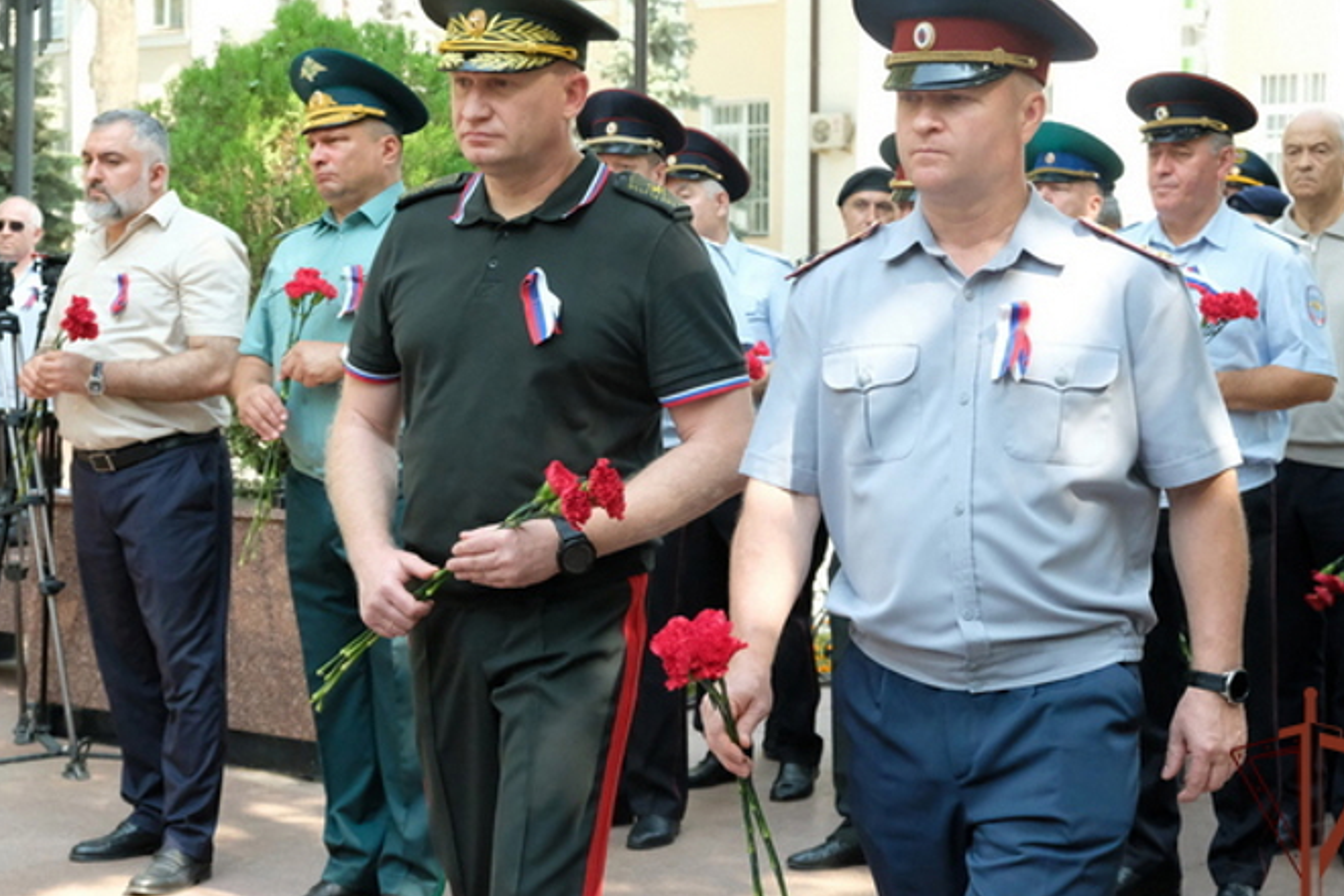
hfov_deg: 30.1
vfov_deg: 20.3
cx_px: 637
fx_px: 2501
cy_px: 417
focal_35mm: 67
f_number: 5.6
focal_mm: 39
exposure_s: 1/1900
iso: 8000
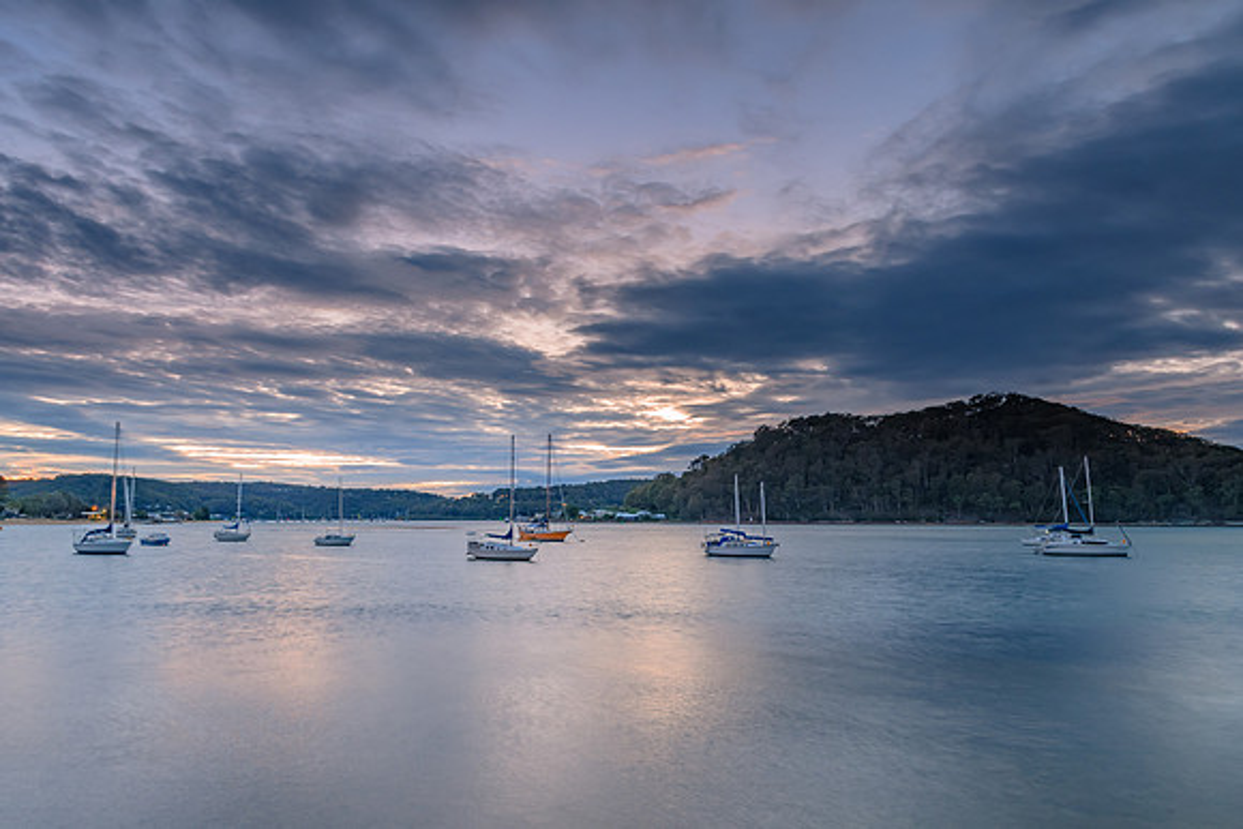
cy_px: 414
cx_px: 622
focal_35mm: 24
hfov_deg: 73.4
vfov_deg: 52.9
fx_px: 834
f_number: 6.3
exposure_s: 2
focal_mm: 16
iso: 400
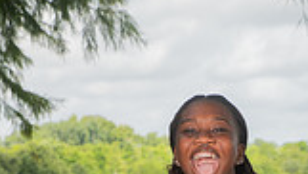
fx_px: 1243
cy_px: 405
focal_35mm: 152
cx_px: 218
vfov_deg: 7.5
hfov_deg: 14.1
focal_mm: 52
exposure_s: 1/400
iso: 320
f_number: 7.1
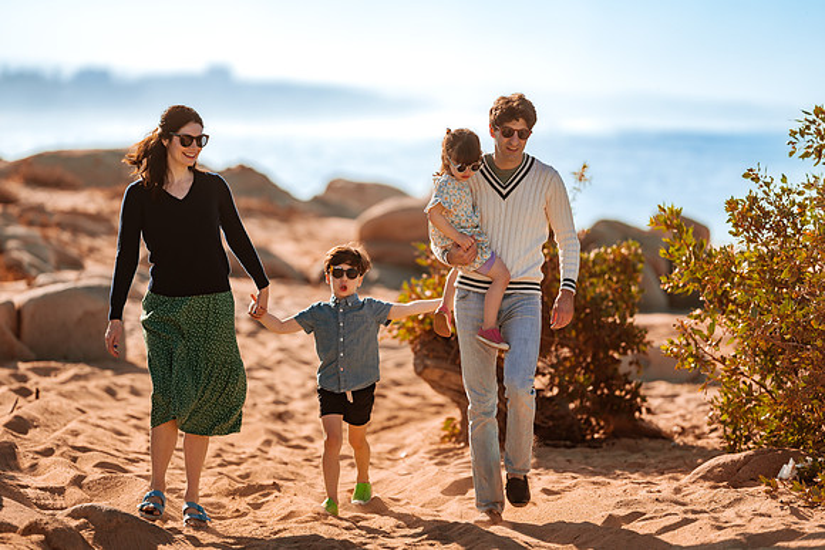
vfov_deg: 10.2
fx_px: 3094
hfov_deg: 15.2
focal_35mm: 135
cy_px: 275
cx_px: 412
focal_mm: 135
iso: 50
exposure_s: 1/4000
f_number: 1.8
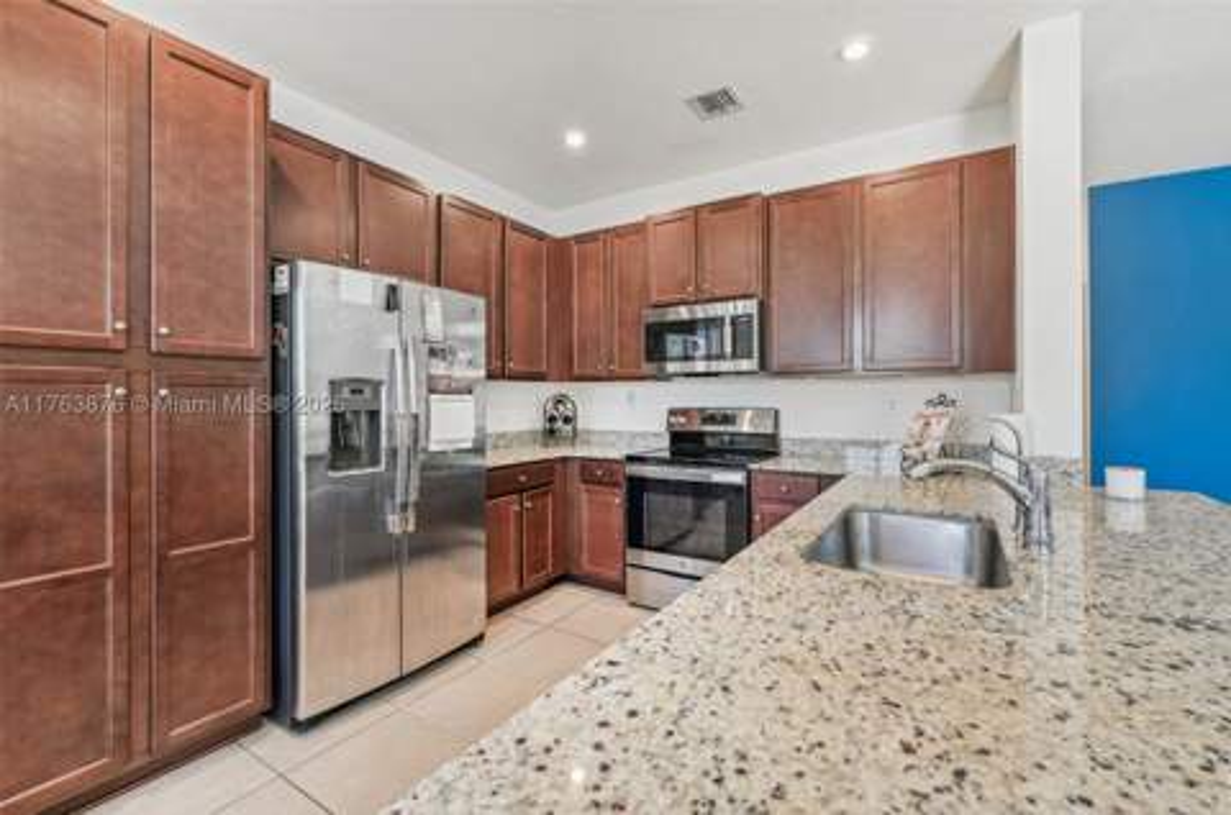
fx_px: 512
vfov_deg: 77.1
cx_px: 616
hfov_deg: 100.5
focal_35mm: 15
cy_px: 408
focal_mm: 15
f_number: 8
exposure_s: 1/13
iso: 400
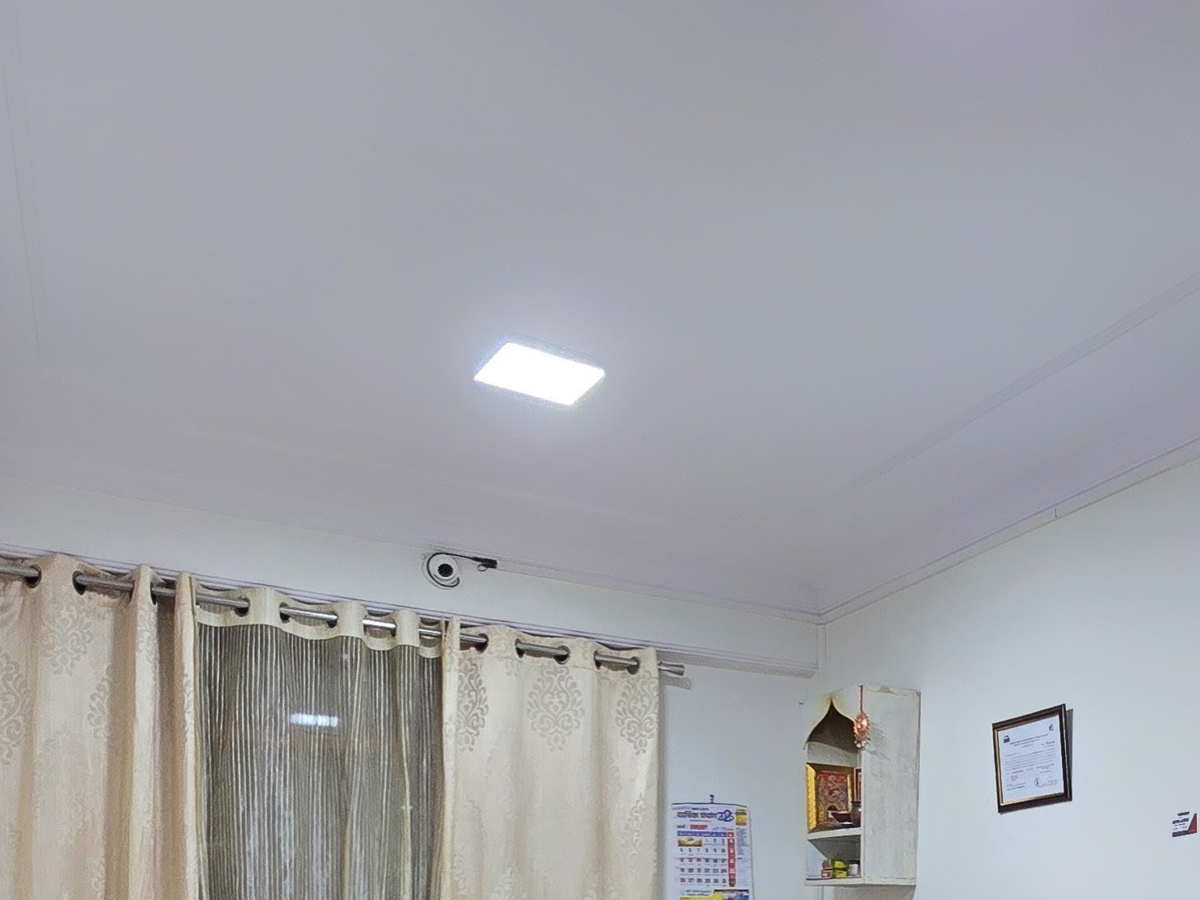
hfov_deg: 47.7
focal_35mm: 35
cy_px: 987
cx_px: 1062
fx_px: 1213
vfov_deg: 35.0
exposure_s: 1/50
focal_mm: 2.2
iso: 160
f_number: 2.2
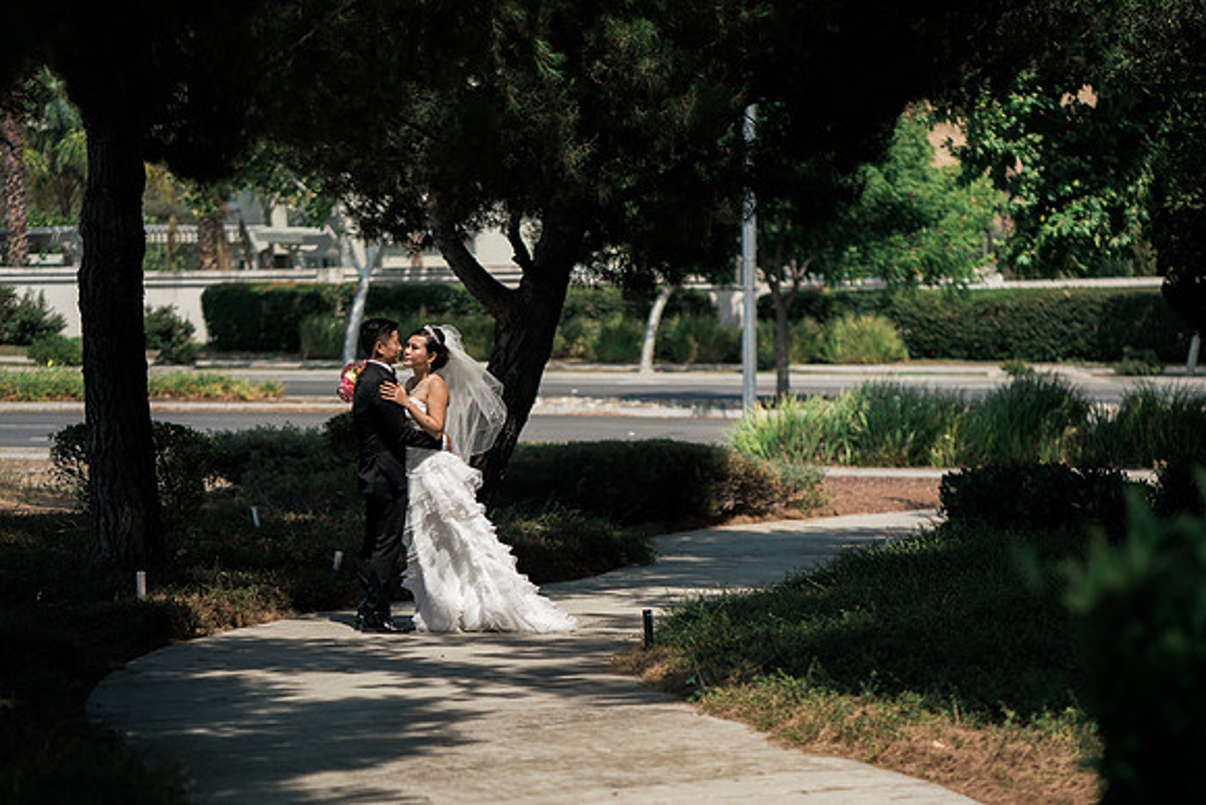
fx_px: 3571
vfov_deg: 12.8
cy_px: 505
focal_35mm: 107
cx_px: 668
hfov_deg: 19.2
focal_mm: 85
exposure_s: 1/12800
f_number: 1.8
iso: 200
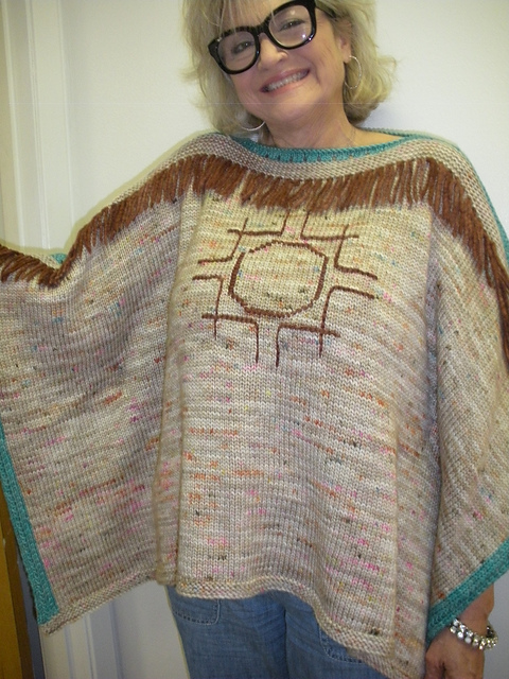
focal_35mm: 35
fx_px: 686
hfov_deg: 40.7
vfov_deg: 52.6
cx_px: 254
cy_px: 340
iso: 400
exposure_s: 1/30
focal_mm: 6.3
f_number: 3.5
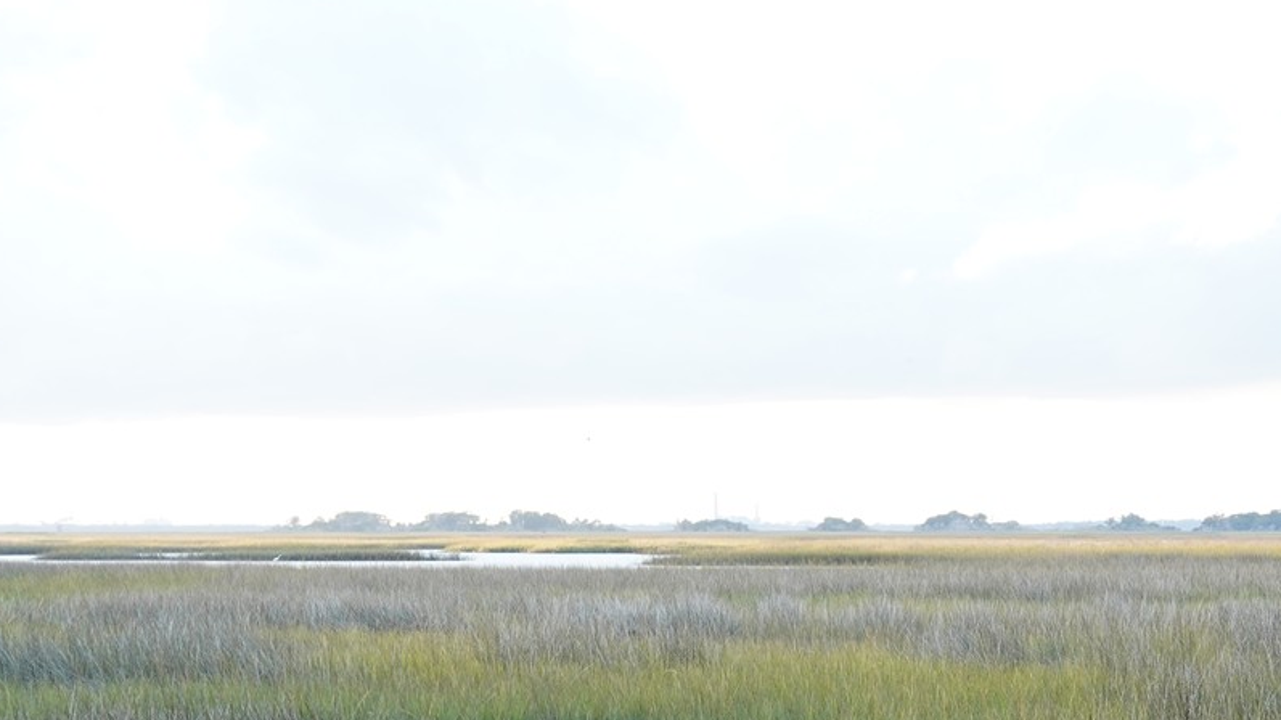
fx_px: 3124
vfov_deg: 12.6
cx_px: 1096
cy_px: 1027
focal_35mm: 92
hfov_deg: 22.7
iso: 800
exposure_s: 1/100
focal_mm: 35
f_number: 9
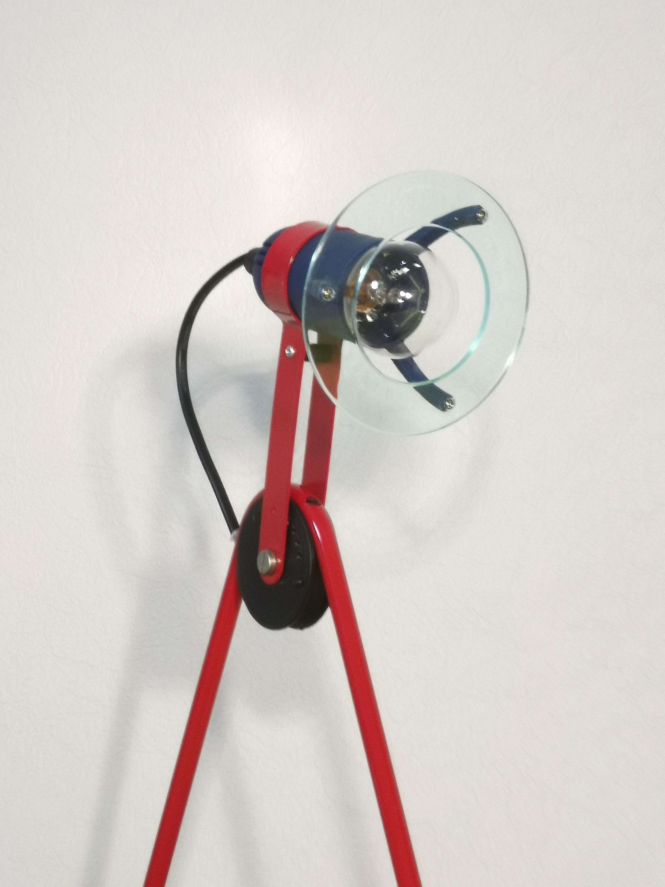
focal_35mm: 119
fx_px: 3048
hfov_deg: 12.5
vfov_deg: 16.6
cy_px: 444
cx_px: 332
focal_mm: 7.48
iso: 400
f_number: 2.4
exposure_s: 1/25
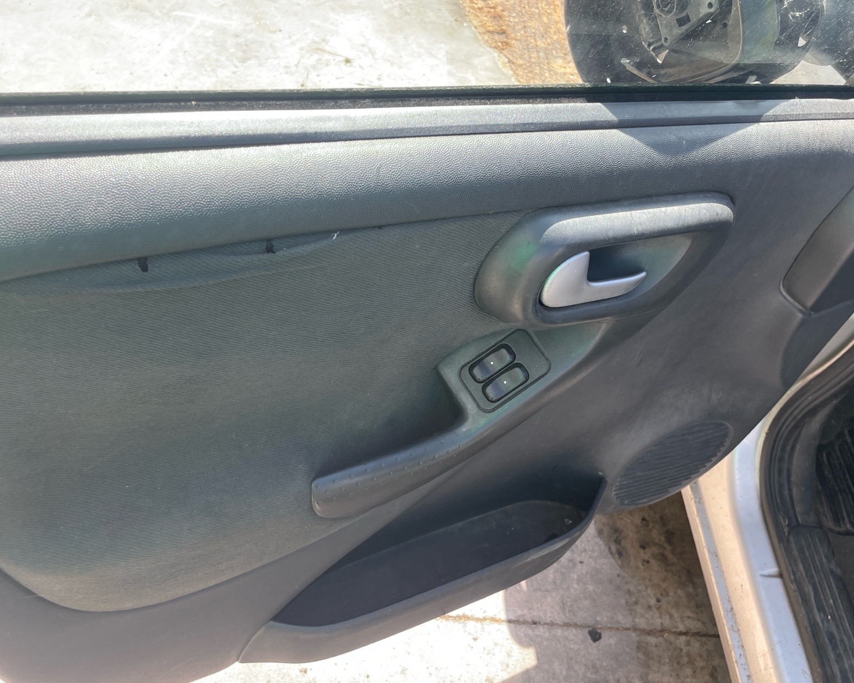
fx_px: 783
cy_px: 315
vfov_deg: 47.1
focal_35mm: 31
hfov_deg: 57.2
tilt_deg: -51.6
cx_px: 409
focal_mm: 4.2
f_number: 1.6
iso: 32
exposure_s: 1/351
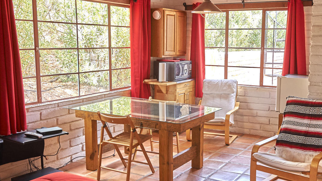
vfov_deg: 29.0
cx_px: 188
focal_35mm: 41
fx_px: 350
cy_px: 92
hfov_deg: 49.2
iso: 200
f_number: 4
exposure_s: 1/60
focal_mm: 14
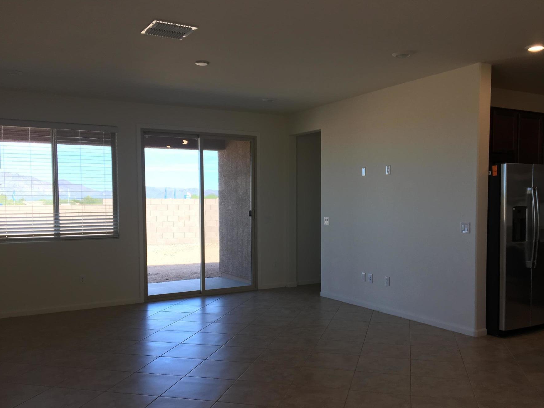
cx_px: 272
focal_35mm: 33
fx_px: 519
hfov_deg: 55.4
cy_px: 231
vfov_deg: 42.8
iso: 32
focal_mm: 4.15
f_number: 2.2
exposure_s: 1/120
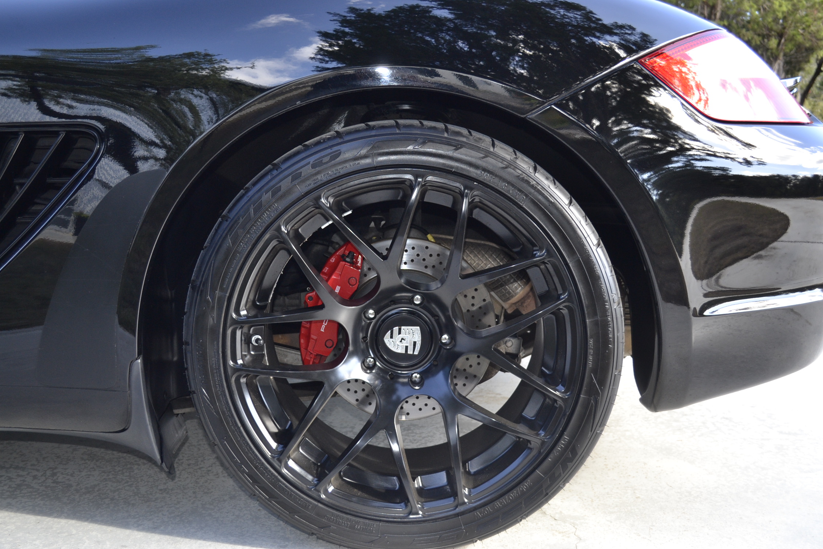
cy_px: 271
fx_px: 914
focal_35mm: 40
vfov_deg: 33.4
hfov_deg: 48.5
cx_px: 414
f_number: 4.2
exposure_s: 1/125
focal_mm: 26
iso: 320
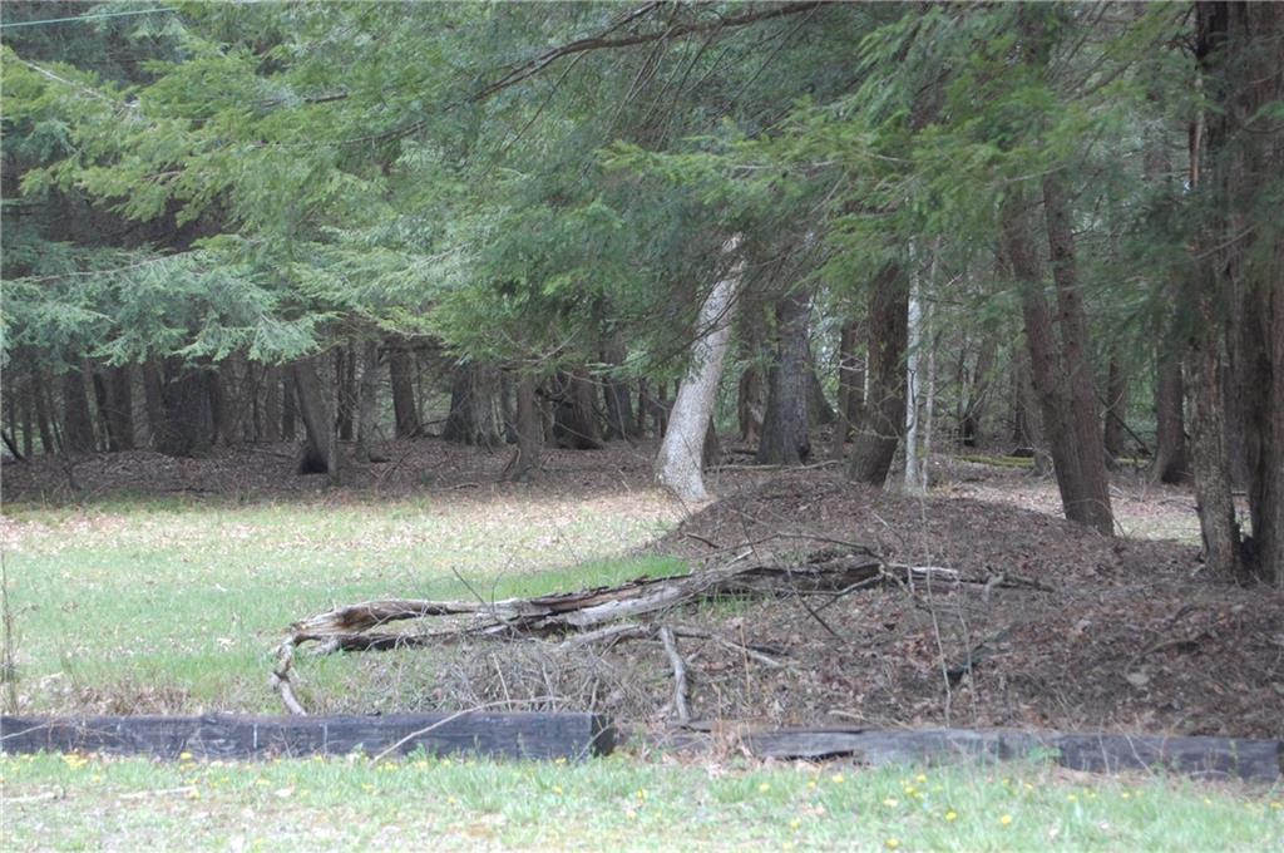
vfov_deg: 16.5
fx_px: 2939
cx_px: 642
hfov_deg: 24.6
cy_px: 426
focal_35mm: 82
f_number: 5.6
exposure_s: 1/80
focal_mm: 55
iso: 800
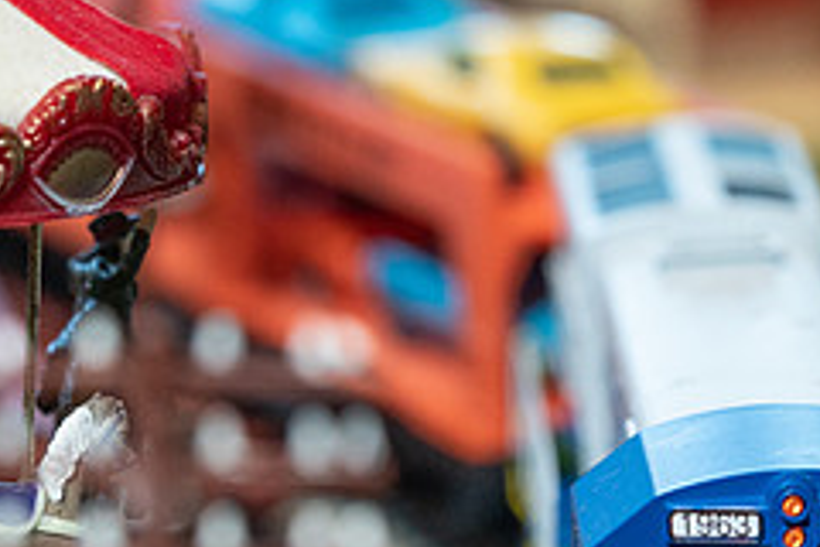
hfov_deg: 7.7
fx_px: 6081
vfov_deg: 5.1
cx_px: 968
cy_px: 530
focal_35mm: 267
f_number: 5.6
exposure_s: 1/200
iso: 2000
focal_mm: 90
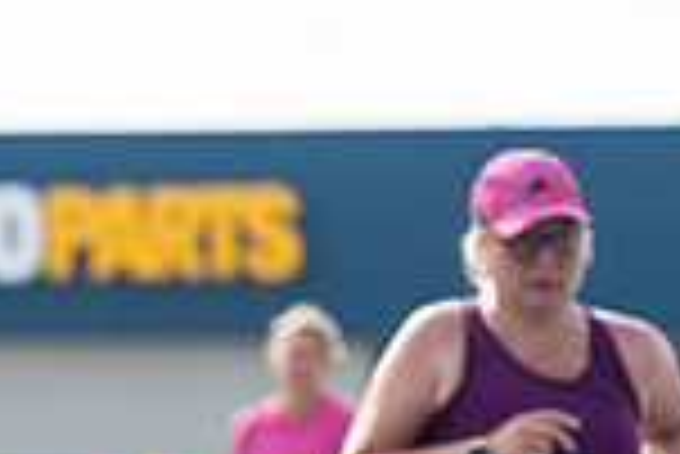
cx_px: -448
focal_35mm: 562
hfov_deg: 3.6
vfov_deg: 2.4
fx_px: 10626
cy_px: 696
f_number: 4.5
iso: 250
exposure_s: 1/1250
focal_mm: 122
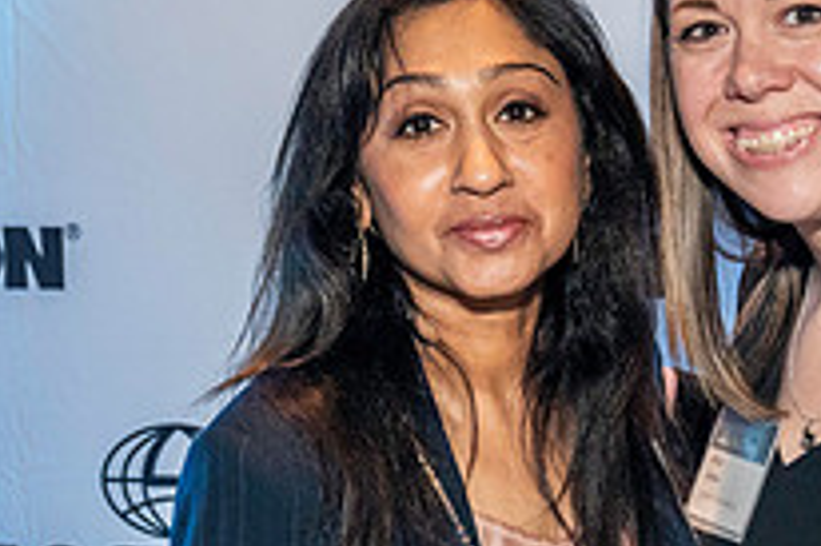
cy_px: 497
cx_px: 617
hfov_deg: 19.5
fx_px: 2370
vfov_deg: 13.0
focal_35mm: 104
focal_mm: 33
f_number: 4.5
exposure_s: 1/200
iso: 5000
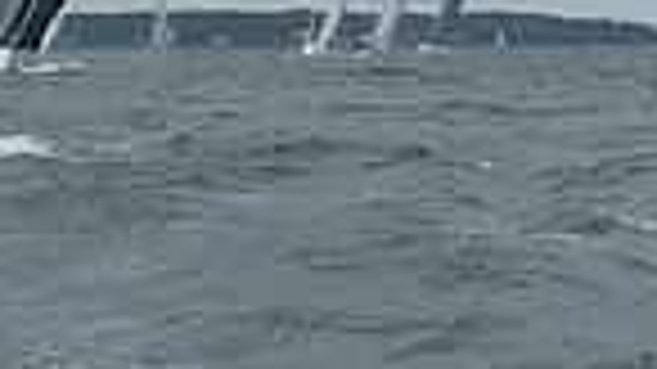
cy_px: -873
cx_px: -79
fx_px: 5451
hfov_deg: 6.9
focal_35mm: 313
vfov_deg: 3.7
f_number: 8
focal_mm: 75
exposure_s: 1/1000
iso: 250
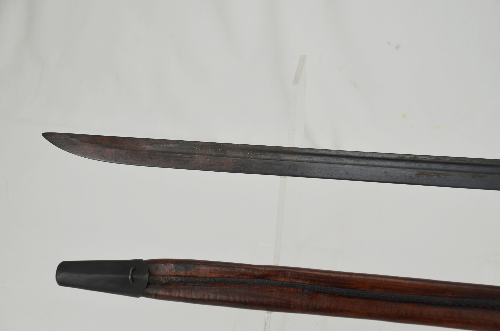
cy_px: 166
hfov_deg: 26.0
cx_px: 250
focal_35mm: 78
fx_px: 1081
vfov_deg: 17.4
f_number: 5.6
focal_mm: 52
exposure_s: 1/125
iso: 200
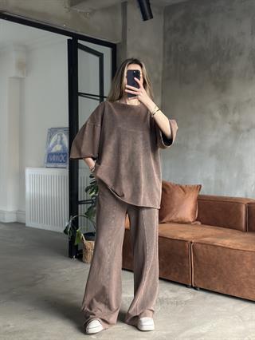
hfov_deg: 30.3
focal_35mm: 48
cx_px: 128
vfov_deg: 39.6
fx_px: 471
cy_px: 170
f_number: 1.78
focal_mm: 6.86
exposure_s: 1/40
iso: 500
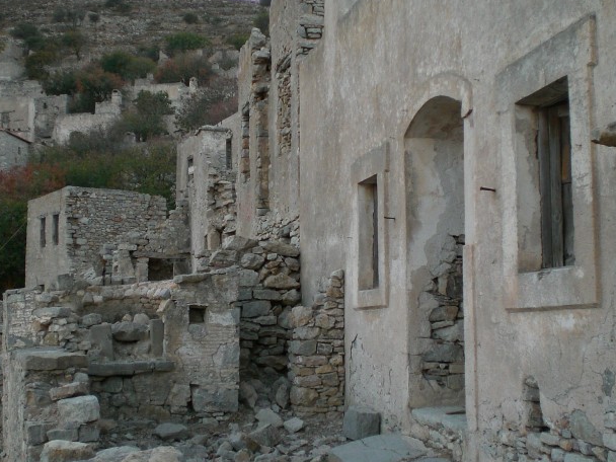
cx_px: 300
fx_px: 890
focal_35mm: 50
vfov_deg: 29.1
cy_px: 223
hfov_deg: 38.2
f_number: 3.1
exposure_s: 1/80
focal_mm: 6.3
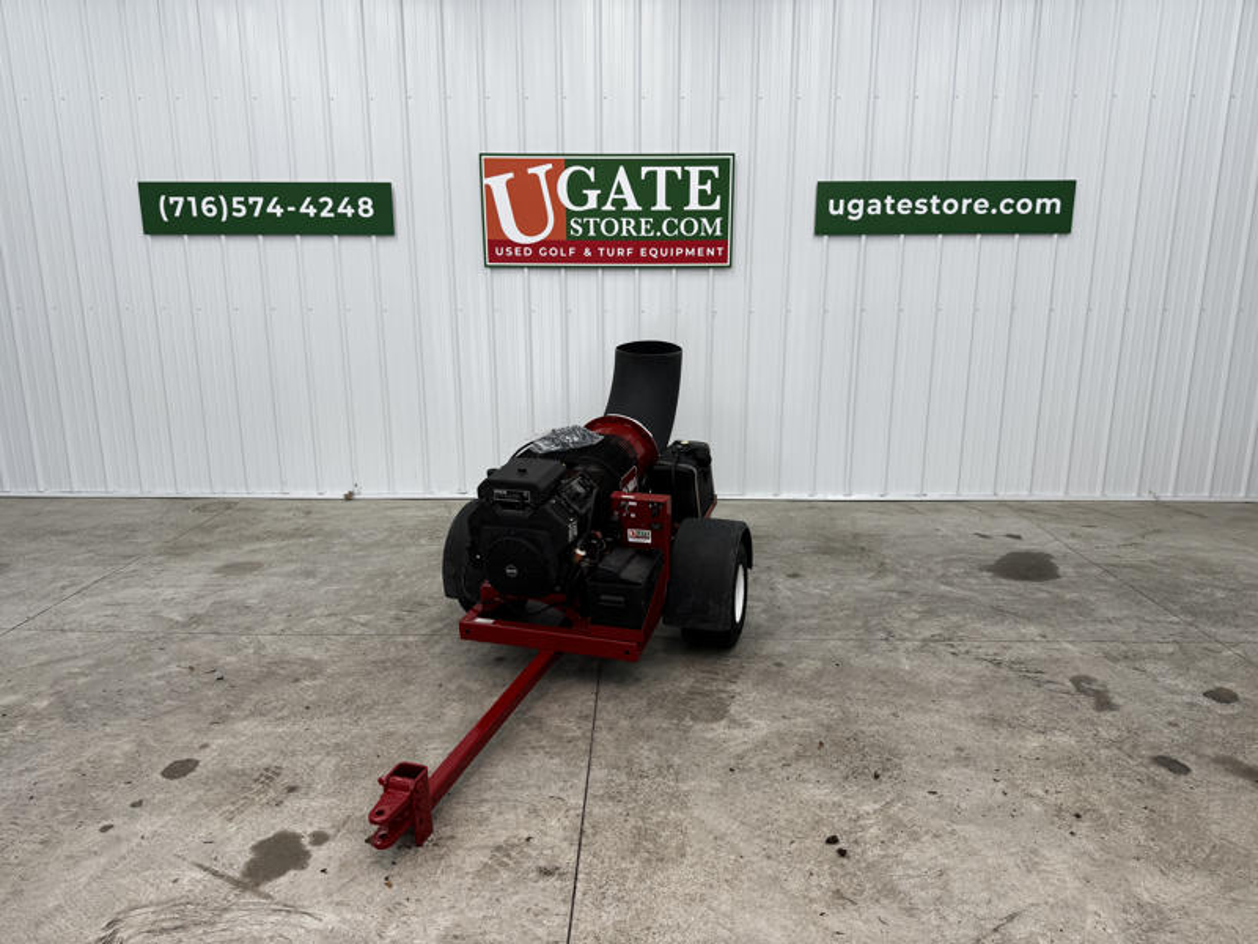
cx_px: 629
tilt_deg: -14.2
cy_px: 472
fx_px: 872
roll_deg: -0.6
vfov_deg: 56.8
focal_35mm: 24
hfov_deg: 71.6
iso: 64
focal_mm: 6.76
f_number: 1.78
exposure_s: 1/149
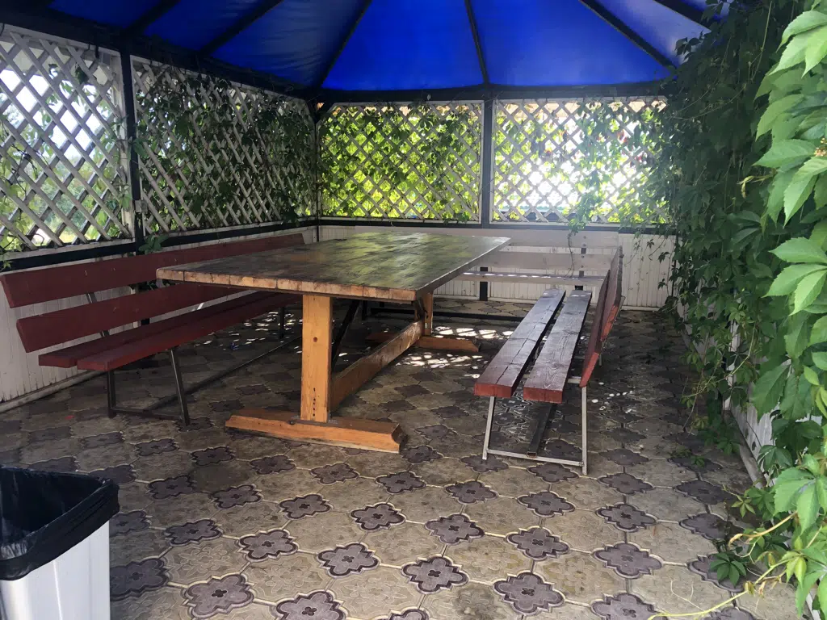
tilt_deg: -11.7
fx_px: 669
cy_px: 310
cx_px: 414
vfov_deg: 49.7
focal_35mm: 28
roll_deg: -1.0
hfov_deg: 63.4
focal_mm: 3.99
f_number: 1.8
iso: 32
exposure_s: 1/120
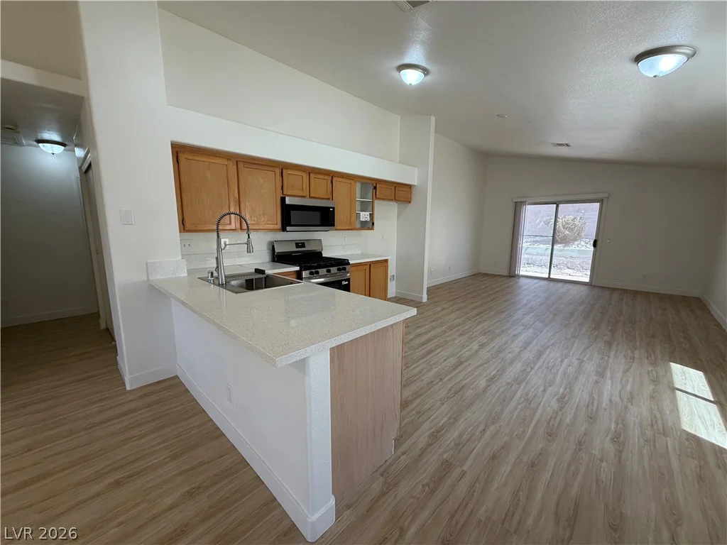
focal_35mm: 14
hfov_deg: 102.1
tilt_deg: -9.4
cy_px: 272
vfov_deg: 85.7
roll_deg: -0.3
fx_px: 294
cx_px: 364
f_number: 2.2
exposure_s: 1/117
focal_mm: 2.22
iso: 160
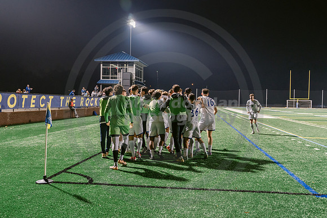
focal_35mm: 36
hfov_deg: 53.1
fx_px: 327
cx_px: 163
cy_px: 109
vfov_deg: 36.9
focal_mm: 36
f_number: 4
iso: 2500
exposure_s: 1/80
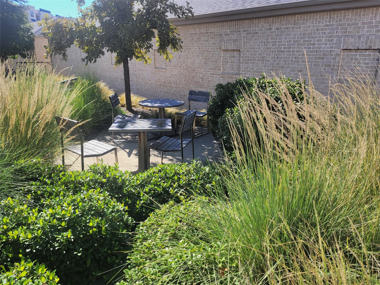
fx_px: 285
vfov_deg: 53.1
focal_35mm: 26
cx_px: 190
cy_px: 142
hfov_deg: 67.3
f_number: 1.8
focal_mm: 5.4
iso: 40
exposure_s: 1/1173
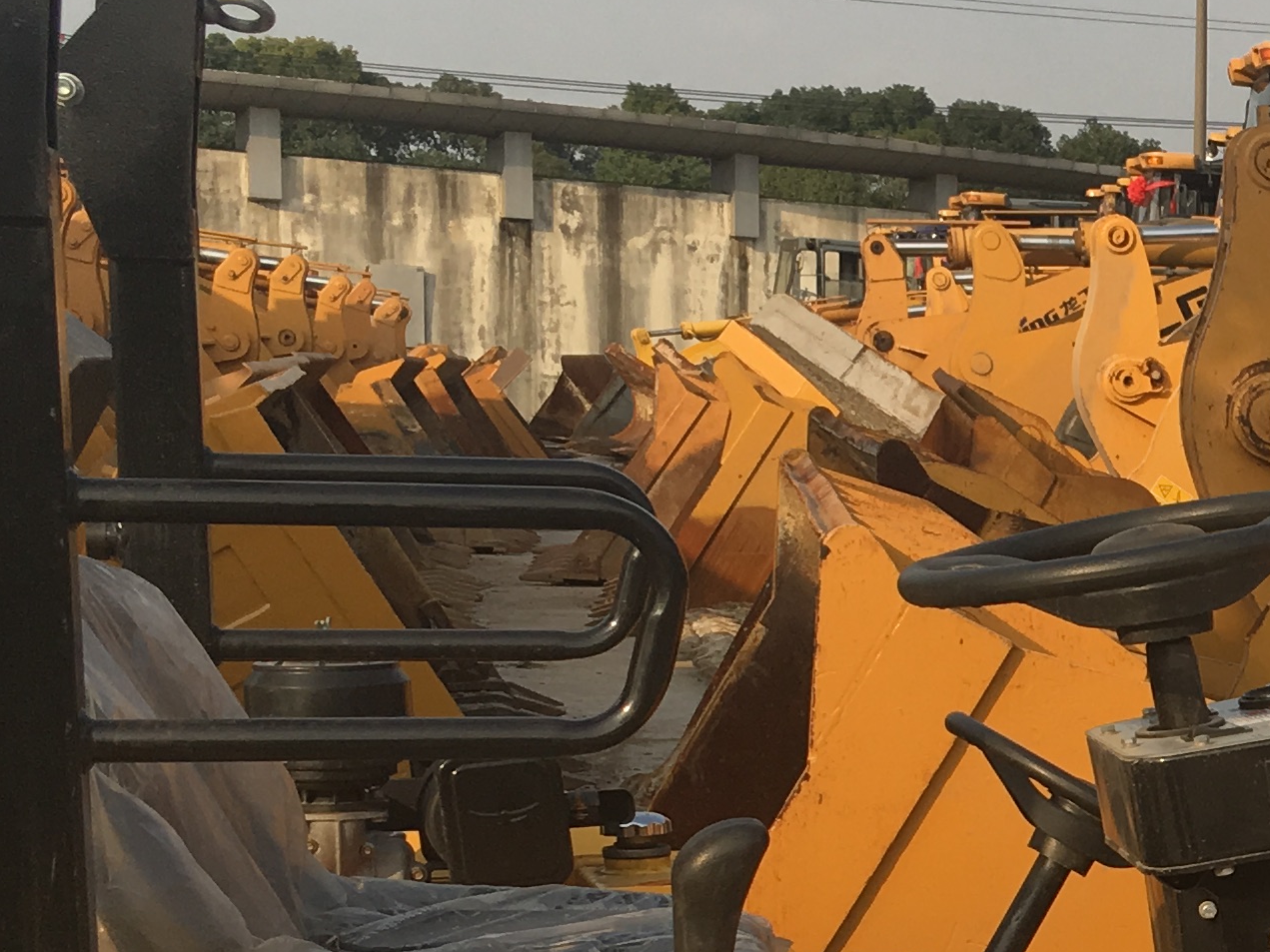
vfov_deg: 15.7
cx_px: 1771
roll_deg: -2.6
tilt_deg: -9.3
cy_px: 986
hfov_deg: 19.2
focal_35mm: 92
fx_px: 3375
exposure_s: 1/927
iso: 25
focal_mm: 4.15
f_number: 2.2
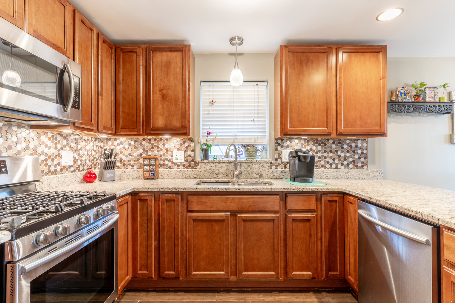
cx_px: 228
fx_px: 227
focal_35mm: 18
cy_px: 152
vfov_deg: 67.4
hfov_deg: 90.0
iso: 160
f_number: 8
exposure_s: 1/5
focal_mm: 18
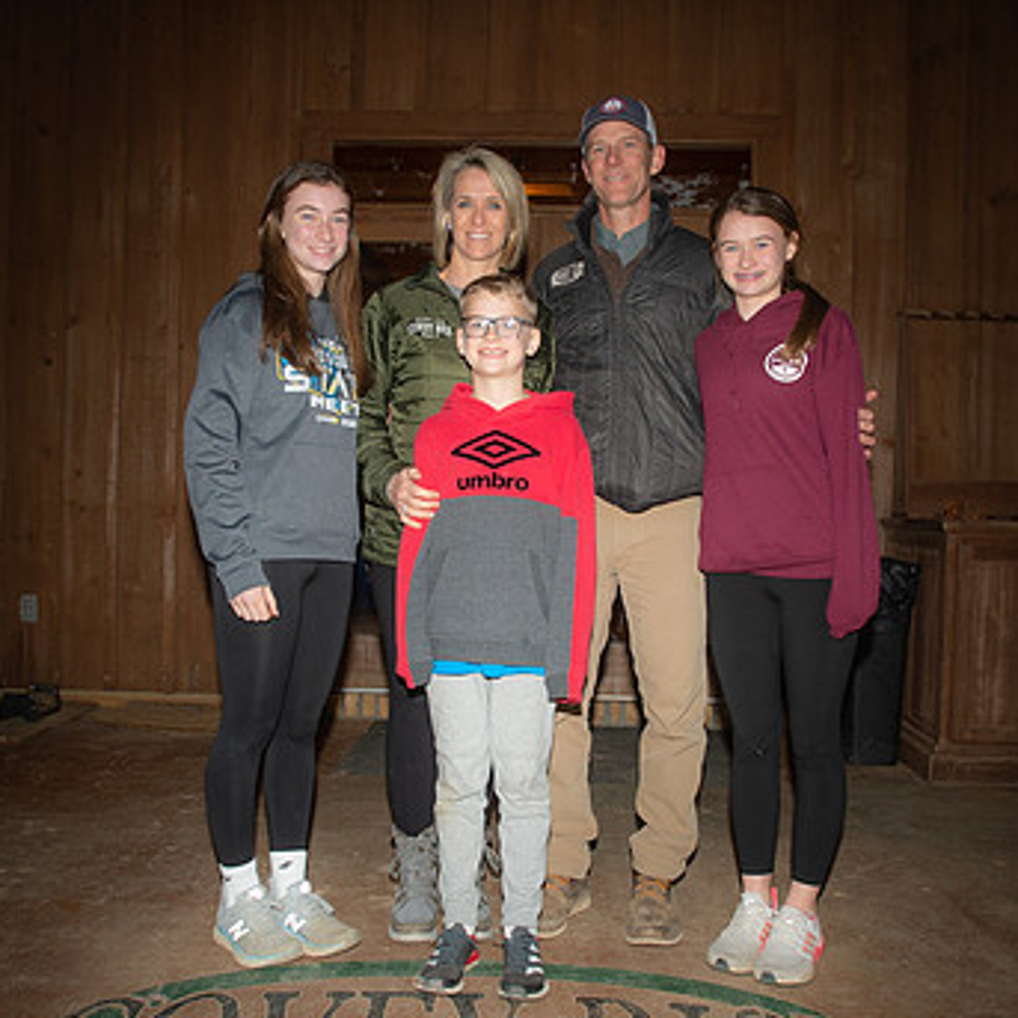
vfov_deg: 49.7
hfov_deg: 49.7
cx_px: 530
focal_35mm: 33
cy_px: 532
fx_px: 1098
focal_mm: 17
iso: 500
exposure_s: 1/200
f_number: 3.5
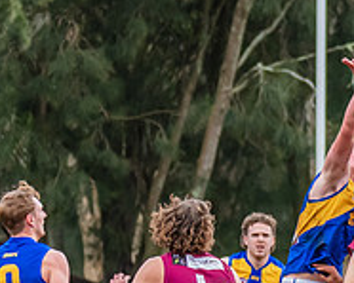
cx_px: 358
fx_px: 7285
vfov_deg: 2.2
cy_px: 123
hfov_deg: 2.8
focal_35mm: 695
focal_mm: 150
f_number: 5
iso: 1000
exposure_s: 1/1250
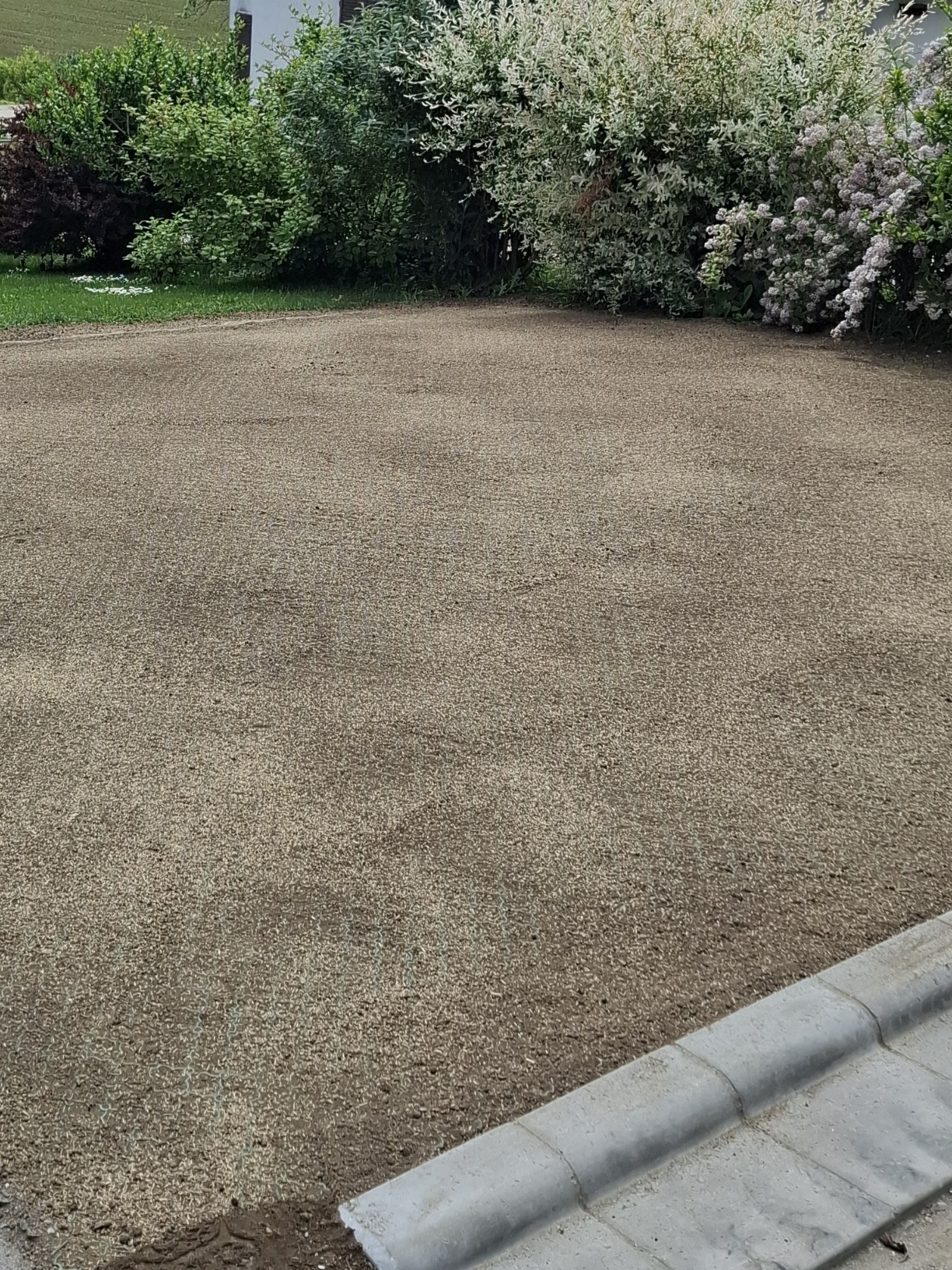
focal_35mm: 46
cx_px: 226
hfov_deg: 30.9
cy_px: 430
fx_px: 1687
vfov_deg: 40.8
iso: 50
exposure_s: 1/2500
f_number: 1.8
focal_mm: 5.54
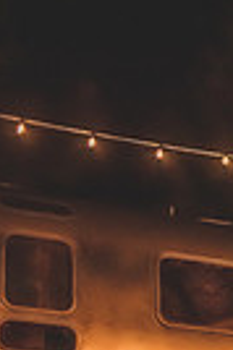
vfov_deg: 14.0
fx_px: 1353
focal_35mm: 139
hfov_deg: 8.1
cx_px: 751
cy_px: 500
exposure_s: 1/160
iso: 4000
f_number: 2.8
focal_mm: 32
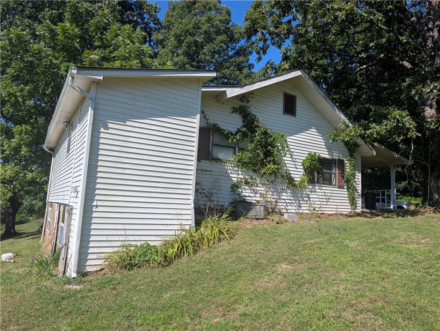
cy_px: 166
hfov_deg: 71.5
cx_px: 220
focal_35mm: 24
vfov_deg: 56.9
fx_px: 305
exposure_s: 1/999
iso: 19
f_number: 1.68
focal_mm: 6.9
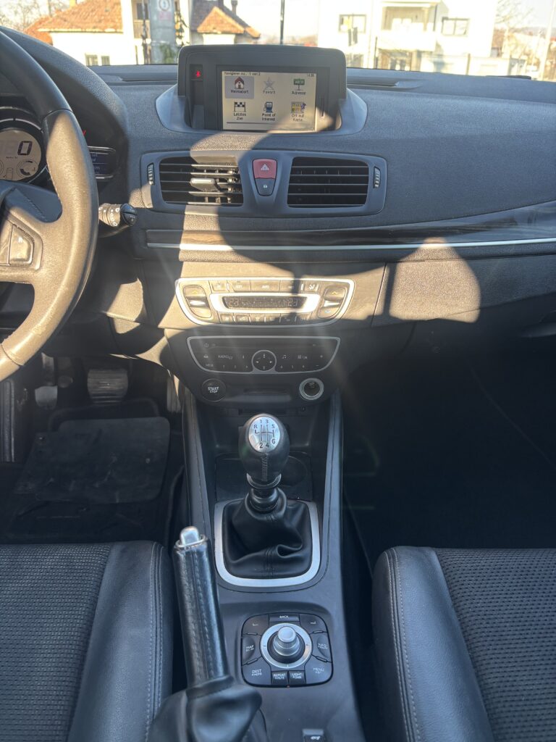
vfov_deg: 67.3
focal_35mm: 26
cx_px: 278
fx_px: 557
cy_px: 371
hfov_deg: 53.1
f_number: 1.6
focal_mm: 5.96
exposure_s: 1/100
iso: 50
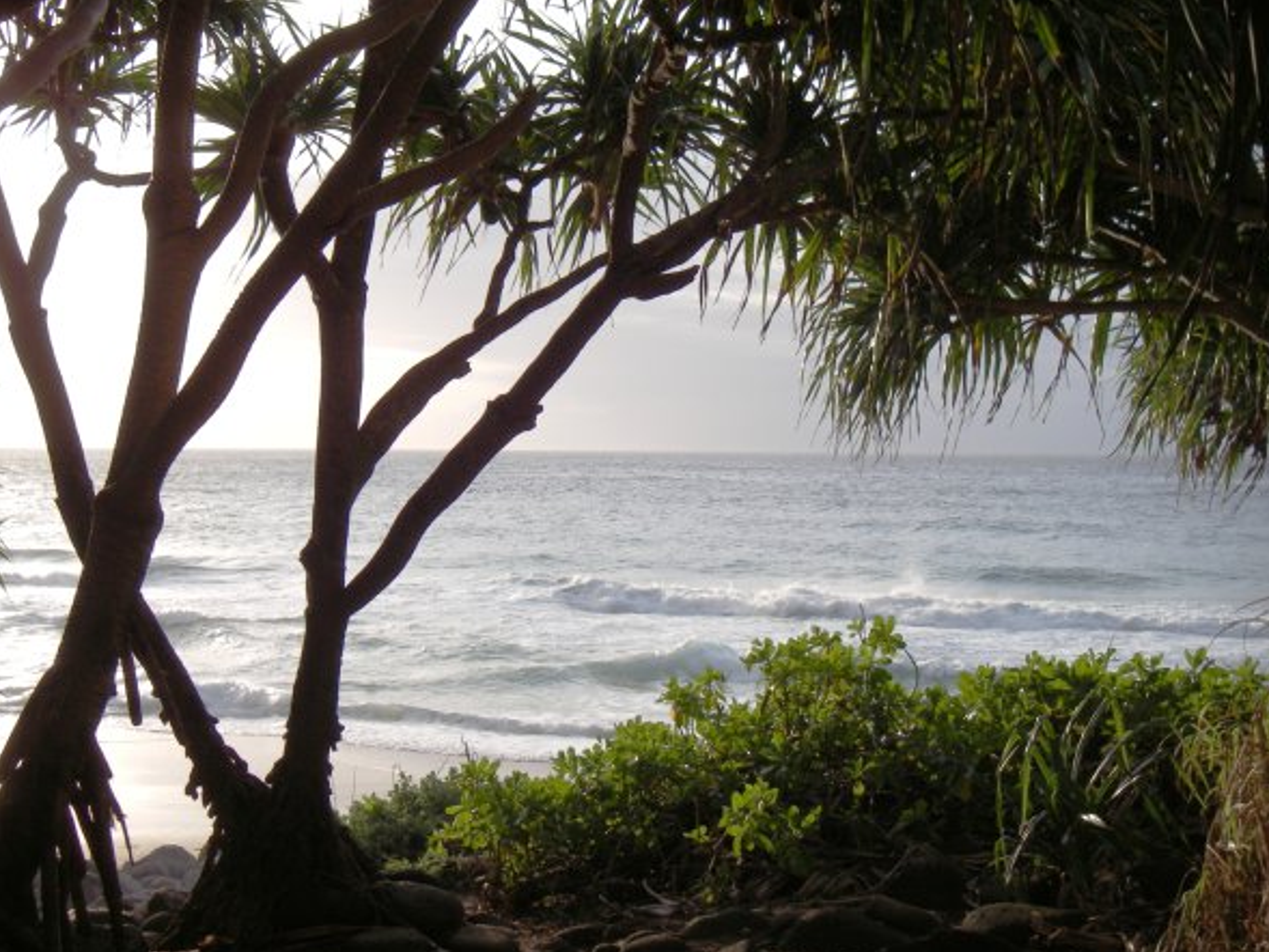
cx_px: 642
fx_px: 2053
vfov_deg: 26.1
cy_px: 480
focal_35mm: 56
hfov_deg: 34.3
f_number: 3.6
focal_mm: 9.2
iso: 80
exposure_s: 1/500
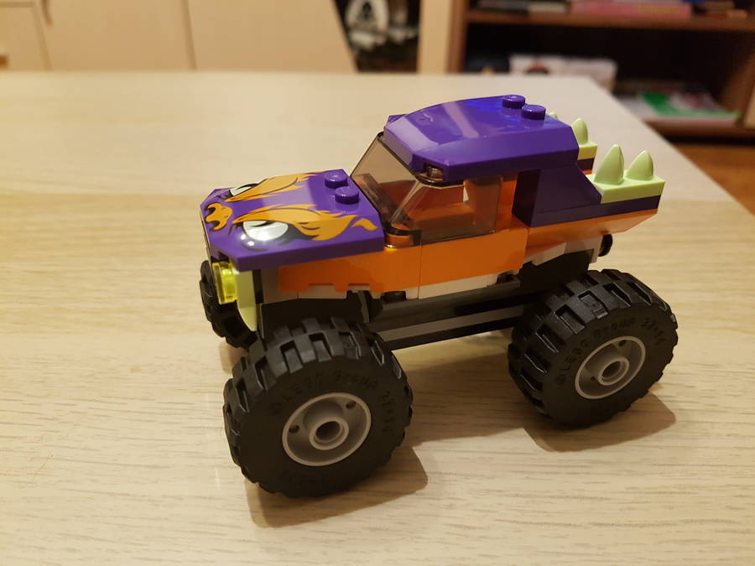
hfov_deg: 67.3
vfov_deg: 53.1
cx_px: 378
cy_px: 283
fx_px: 567
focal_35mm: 26
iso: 200
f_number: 1.7
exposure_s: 1/14
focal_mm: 4.2
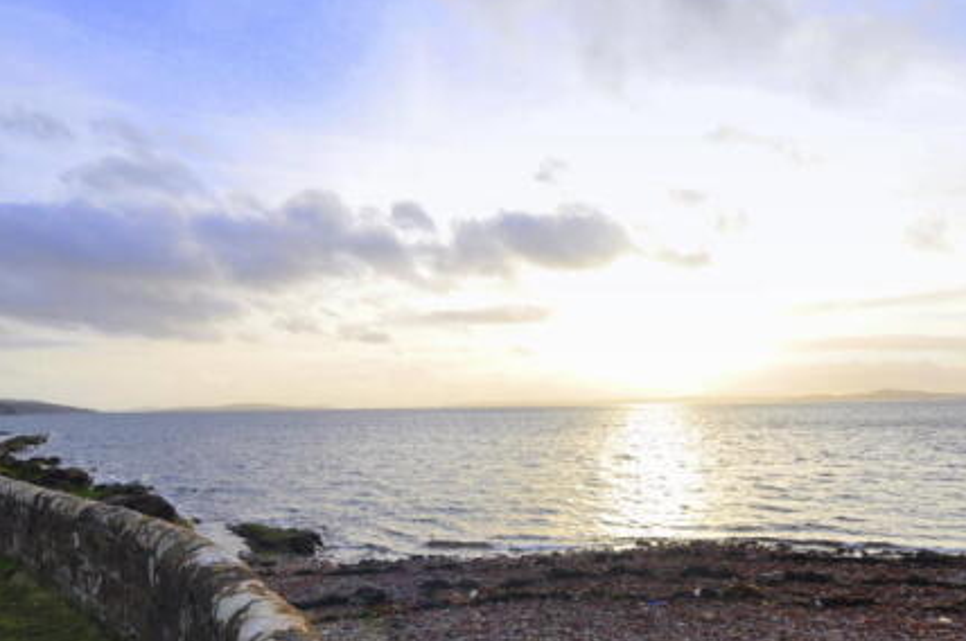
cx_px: 521
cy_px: 465
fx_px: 616
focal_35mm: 23
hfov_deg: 76.0
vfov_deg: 53.0
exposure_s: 1/250
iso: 200
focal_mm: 10
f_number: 8
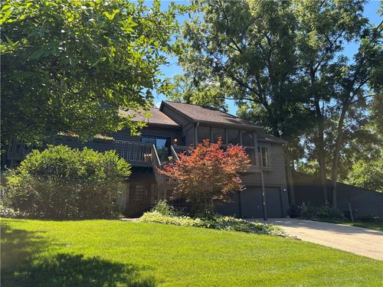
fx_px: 288
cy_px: 144
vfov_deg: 53.1
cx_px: 192
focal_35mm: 26
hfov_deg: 67.3
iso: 50
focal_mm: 5.96
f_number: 1.6
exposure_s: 1/742
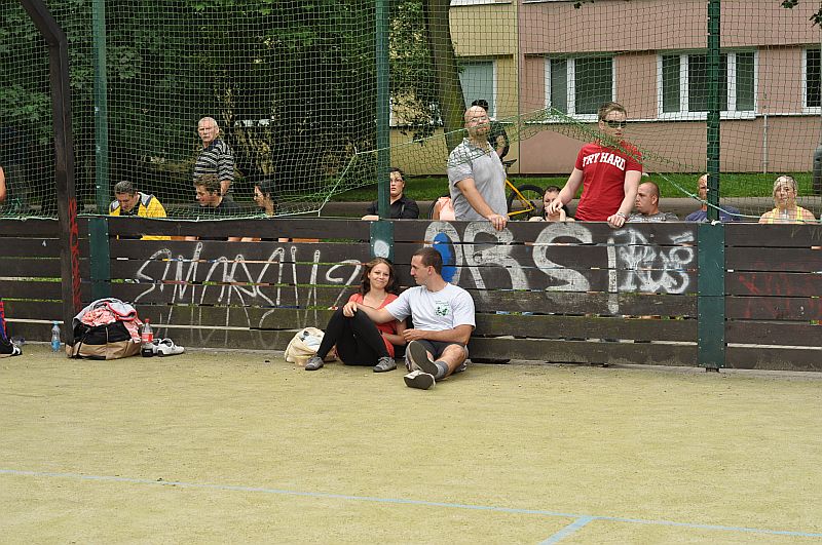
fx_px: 1710
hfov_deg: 27.0
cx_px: 411
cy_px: 272
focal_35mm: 75
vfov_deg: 18.1
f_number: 6.3
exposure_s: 1/400
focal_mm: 50
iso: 400
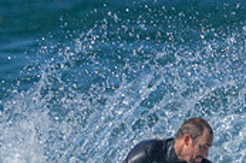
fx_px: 18323
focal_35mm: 2684
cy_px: 260
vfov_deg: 0.5
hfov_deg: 0.8
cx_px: 269
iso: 2500
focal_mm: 800
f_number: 11
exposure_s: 1/2000
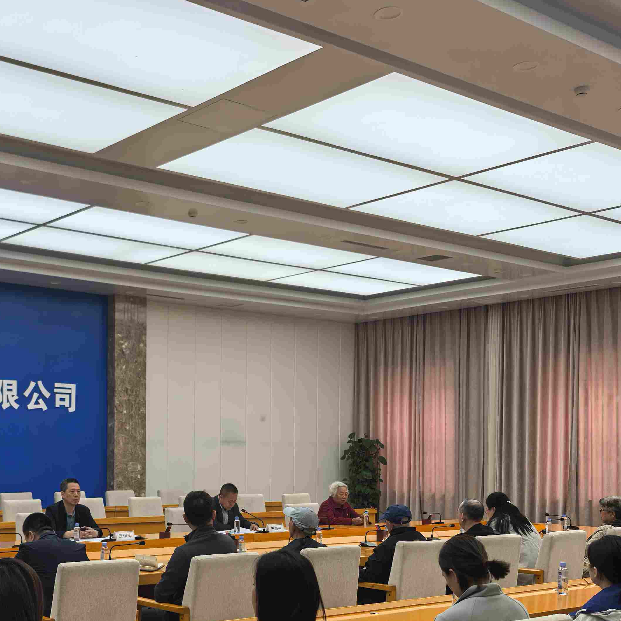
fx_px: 934
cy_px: 447
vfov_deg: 36.1
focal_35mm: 46
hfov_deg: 35.5
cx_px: 117
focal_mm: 6.98
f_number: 1.4
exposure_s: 1/230
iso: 50
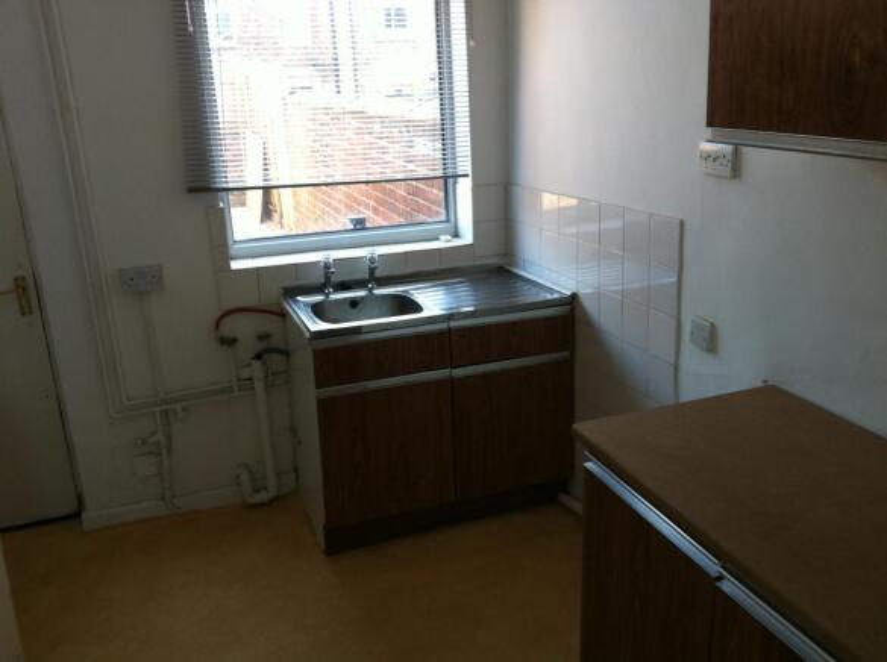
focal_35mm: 35
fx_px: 896
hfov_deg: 52.7
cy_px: 331
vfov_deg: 40.6
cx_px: 444
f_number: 2.8
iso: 100
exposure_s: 1/33
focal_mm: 3.85
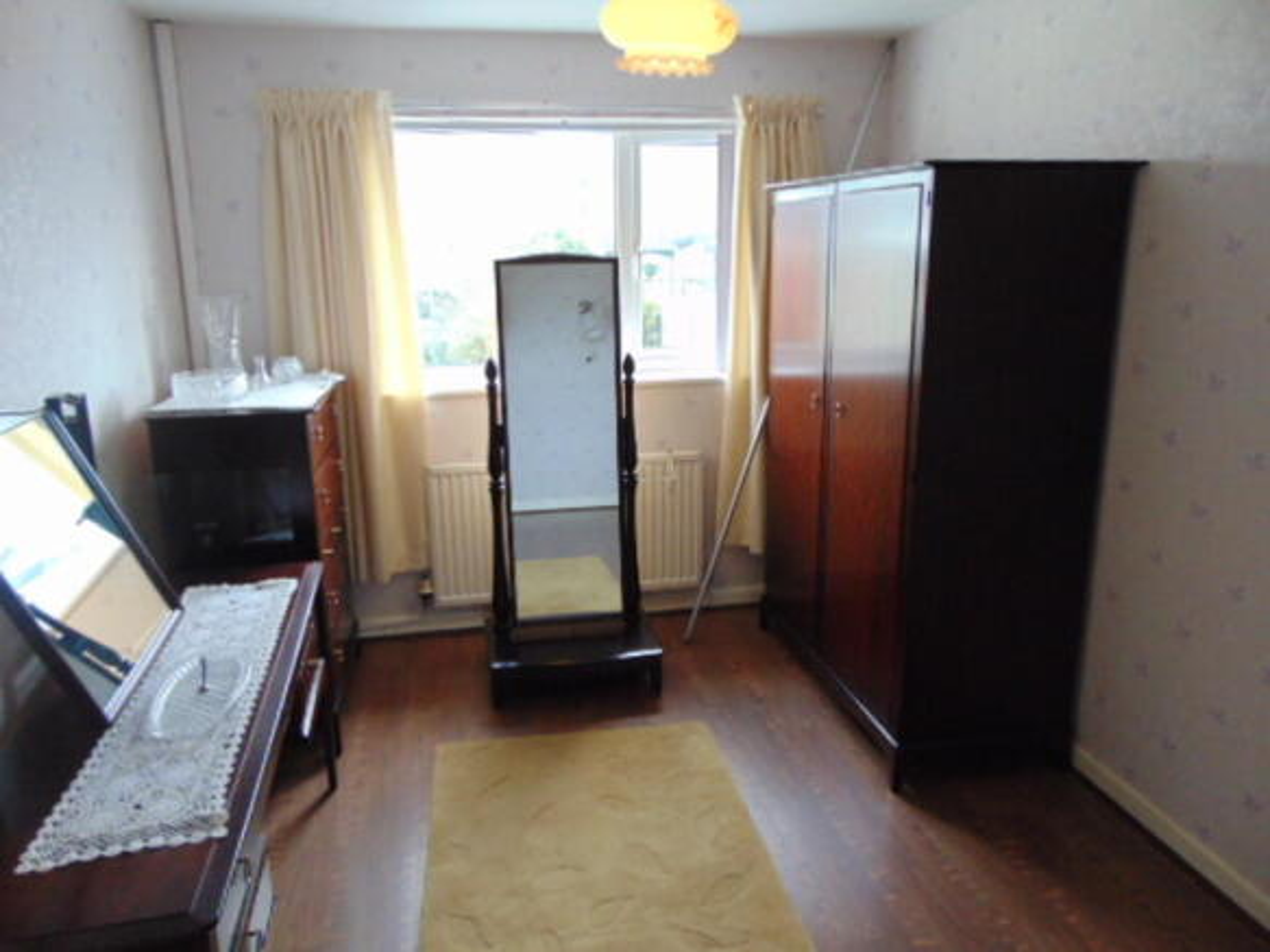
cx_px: 635
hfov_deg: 69.4
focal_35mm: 25
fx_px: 917
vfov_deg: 54.9
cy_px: 476
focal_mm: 4.5
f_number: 3
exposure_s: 1/30
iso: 250
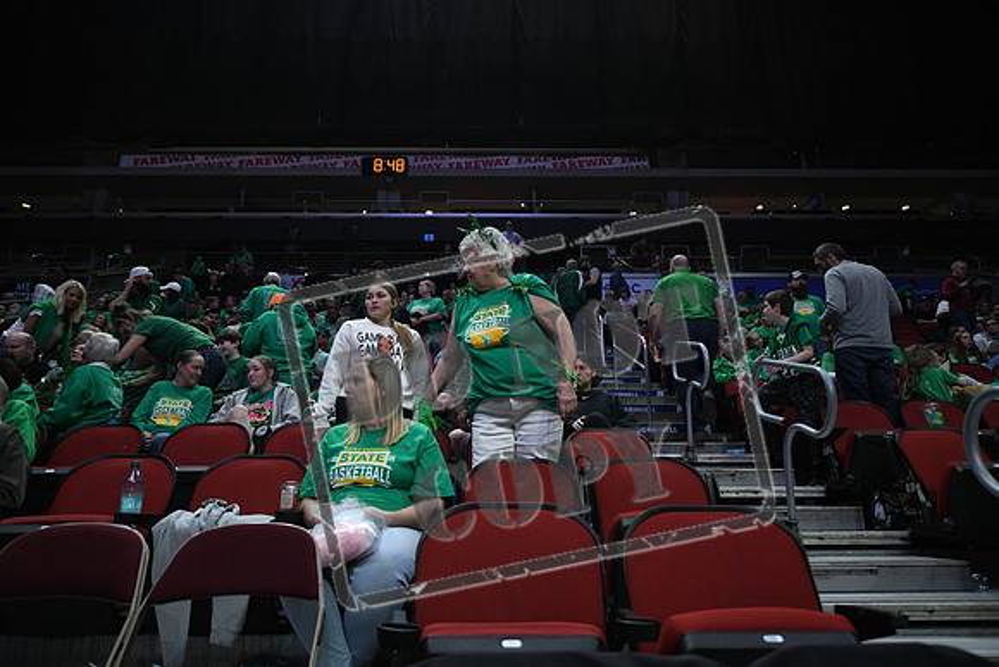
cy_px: 334
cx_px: 500
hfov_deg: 73.7
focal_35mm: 24
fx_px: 666
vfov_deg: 53.2
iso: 3200
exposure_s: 1/1250
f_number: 2.8
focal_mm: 24
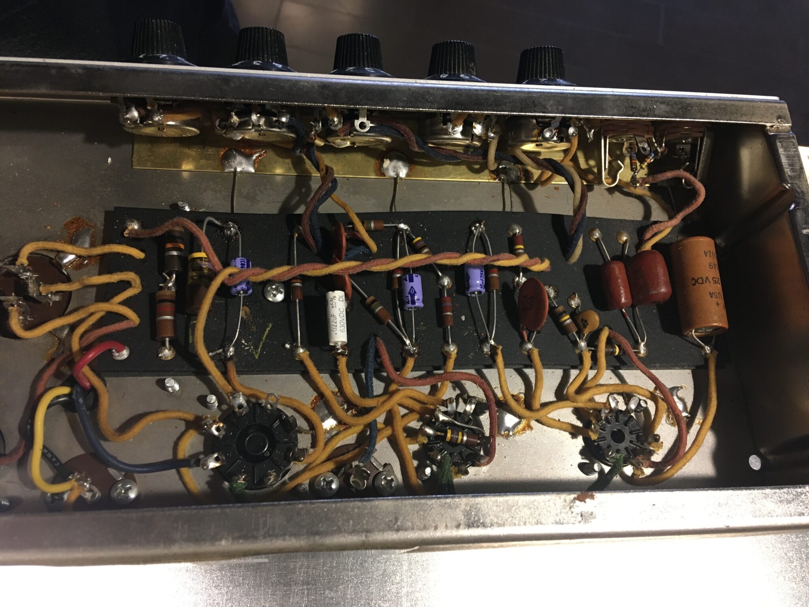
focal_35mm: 29
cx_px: 404
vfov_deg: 48.2
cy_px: 304
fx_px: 678
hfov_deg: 61.7
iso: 125
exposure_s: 1/30
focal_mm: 4.15
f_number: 2.2
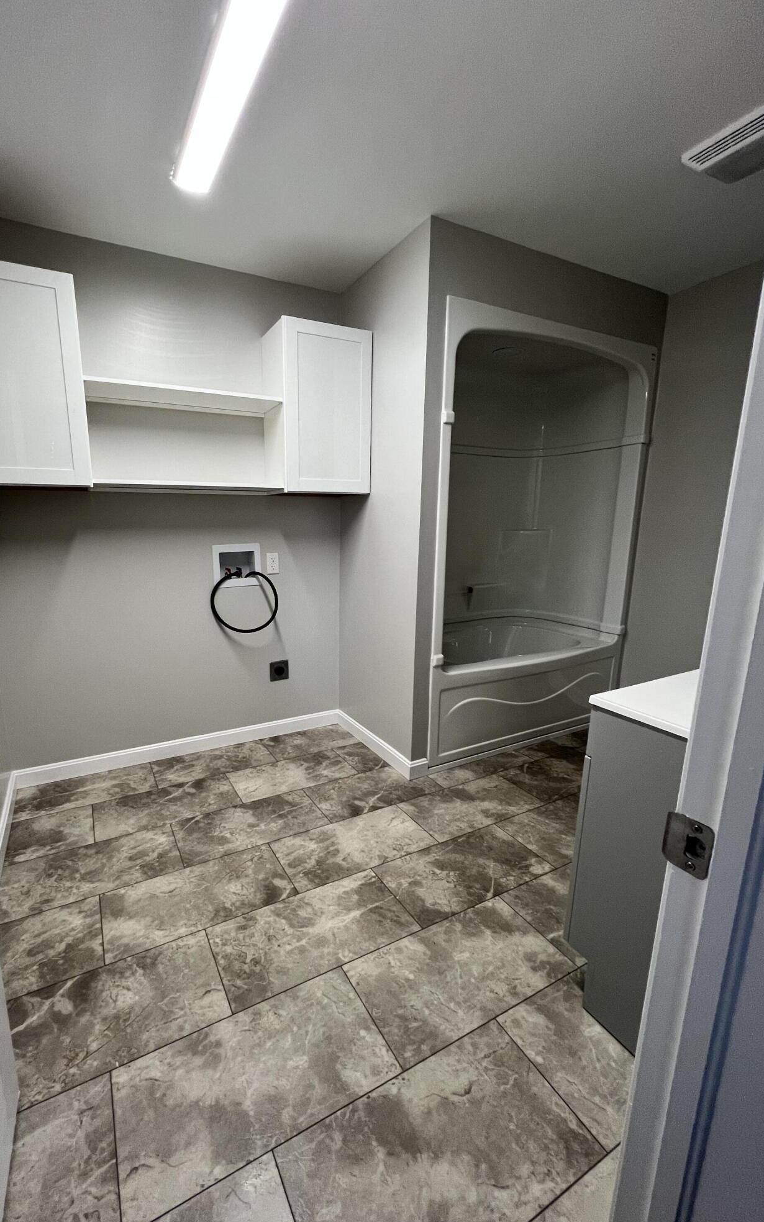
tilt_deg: -11.2
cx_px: 327
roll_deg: +0.7
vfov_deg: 105.3
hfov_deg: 78.1
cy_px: 619
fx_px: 467
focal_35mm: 14
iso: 200
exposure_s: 1/120
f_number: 1.8
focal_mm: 1.57
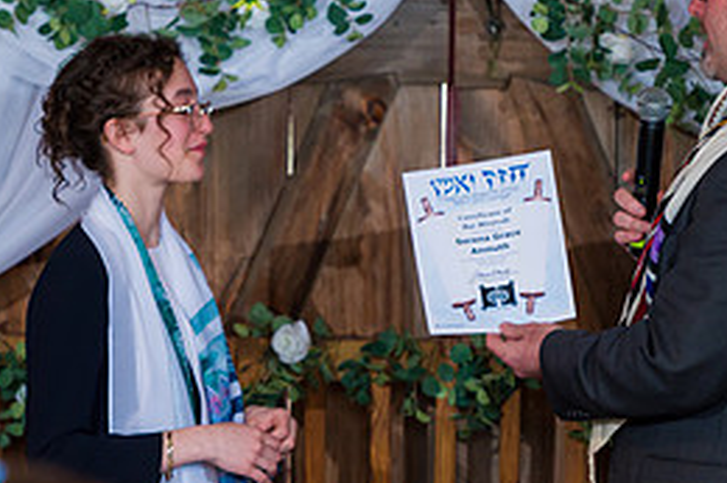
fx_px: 7427
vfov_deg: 3.7
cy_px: 237
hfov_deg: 5.6
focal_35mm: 368
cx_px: 347
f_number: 3.2
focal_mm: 165
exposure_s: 1/200
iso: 1600
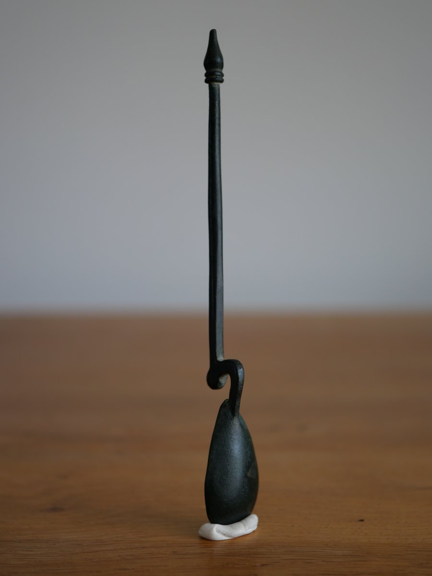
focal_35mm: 60
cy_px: 288
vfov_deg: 32.2
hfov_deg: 24.4
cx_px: 216
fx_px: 998
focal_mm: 30
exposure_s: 1/100
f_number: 2.8
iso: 200
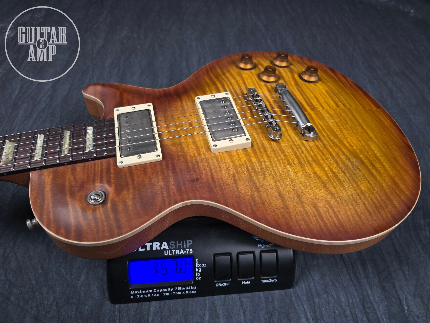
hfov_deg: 73.9
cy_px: 162
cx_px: 215
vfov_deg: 58.9
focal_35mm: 23
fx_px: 286
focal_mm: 6.3
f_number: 1.7
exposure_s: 1/120
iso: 640
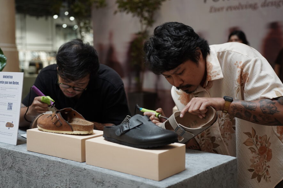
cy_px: 91
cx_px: 133
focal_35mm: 50
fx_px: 393
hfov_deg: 39.6
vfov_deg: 27.0
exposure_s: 1/320
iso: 1000
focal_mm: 43
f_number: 2.8
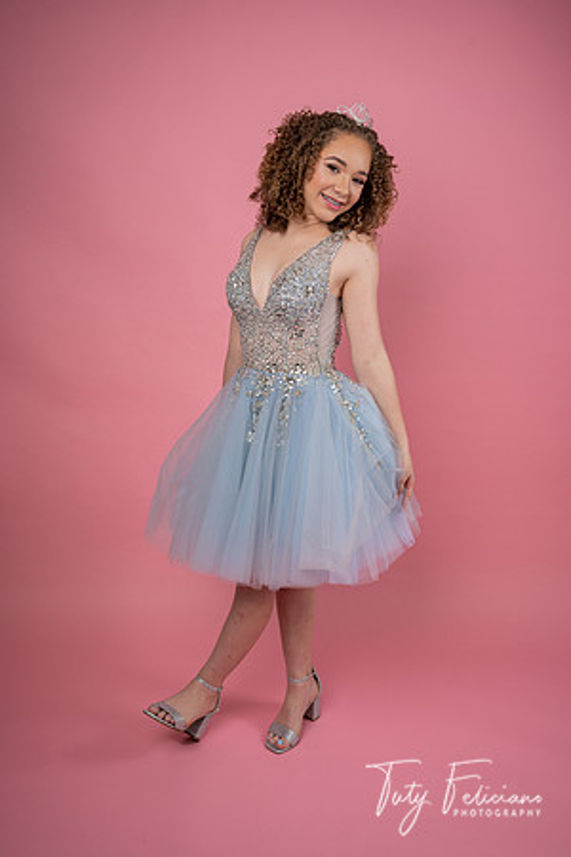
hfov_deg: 35.9
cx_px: 286
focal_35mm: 37
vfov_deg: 51.9
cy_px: 428
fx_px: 880
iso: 200
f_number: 7.1
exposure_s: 1/200
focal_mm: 37
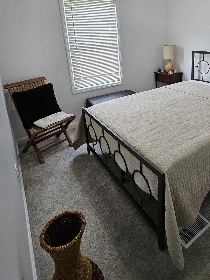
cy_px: 92
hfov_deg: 59.2
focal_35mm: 22
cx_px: 146
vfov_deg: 73.9
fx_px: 178
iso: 125
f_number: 2.2
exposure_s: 1/60
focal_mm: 1.74
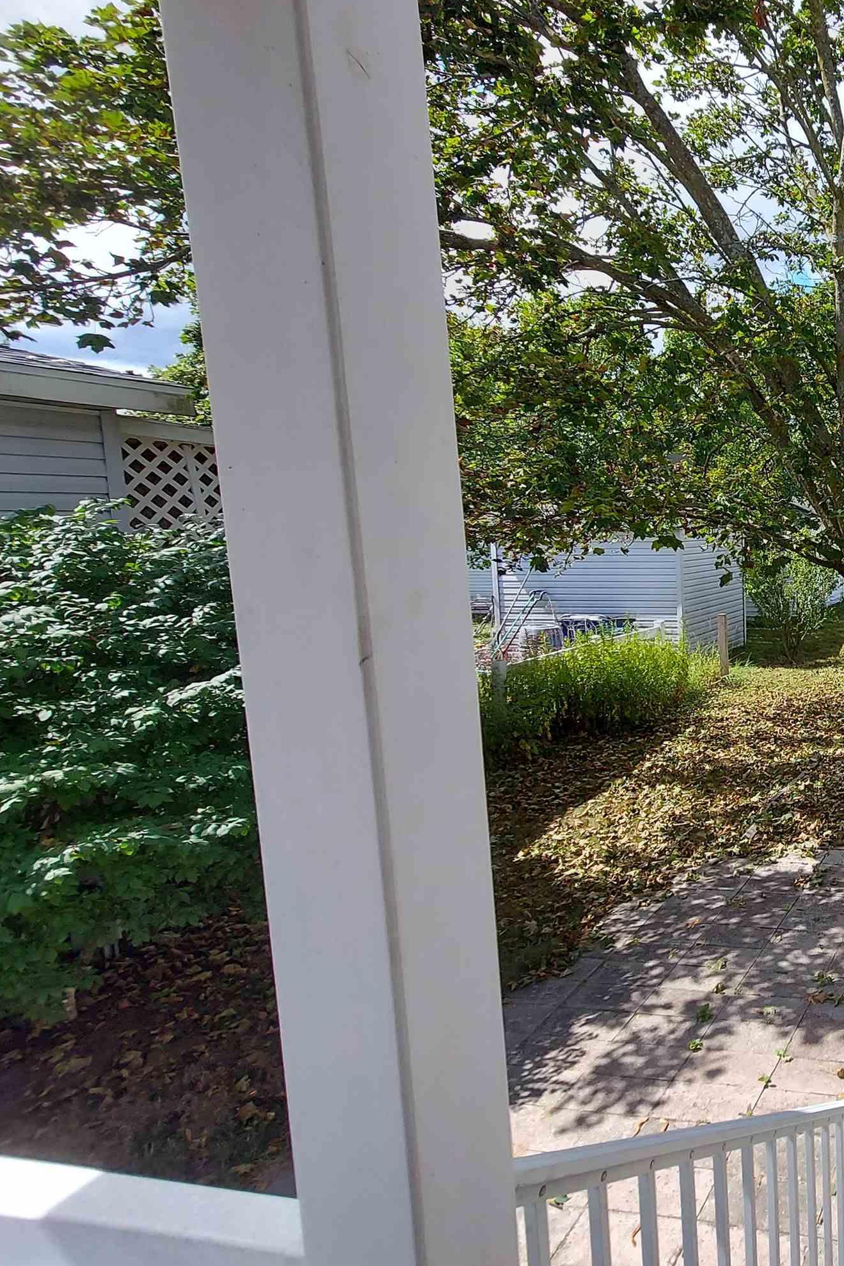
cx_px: 936
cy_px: 589
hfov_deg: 44.6
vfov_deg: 81.1
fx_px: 738
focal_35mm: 21
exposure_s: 1/685
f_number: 2.2
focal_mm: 1.74
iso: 50
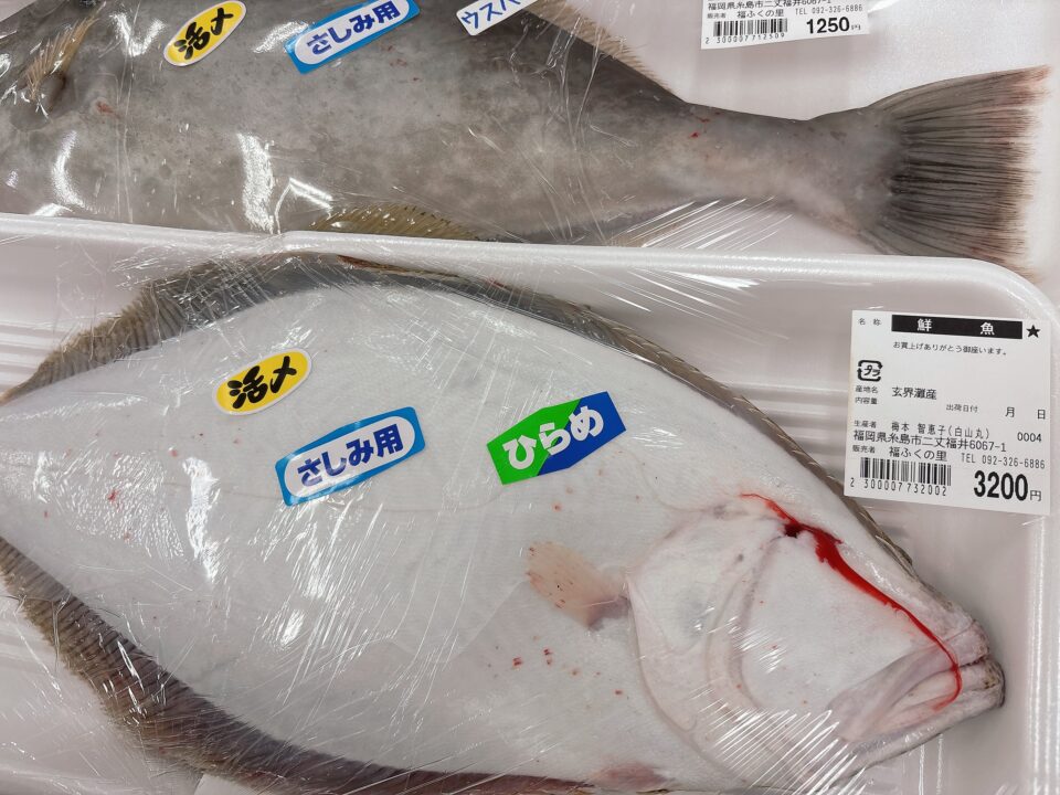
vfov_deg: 53.1
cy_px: 398
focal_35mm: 26
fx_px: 796
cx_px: 530
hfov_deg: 67.3
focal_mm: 5.96
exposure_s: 1/120
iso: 64
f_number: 1.6
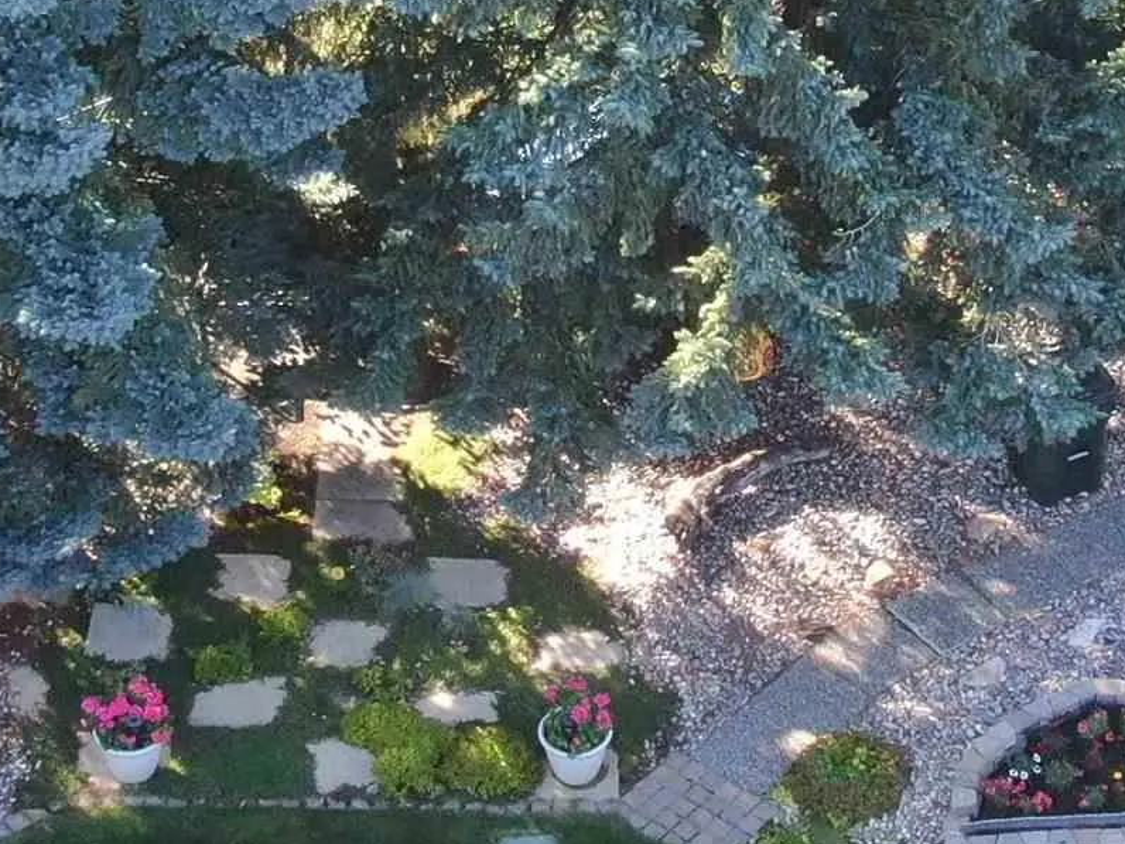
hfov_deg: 14.6
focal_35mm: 135
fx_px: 4387
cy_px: 127
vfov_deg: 10.9
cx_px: 656
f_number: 3.3
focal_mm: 5.94
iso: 100
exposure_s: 1/100
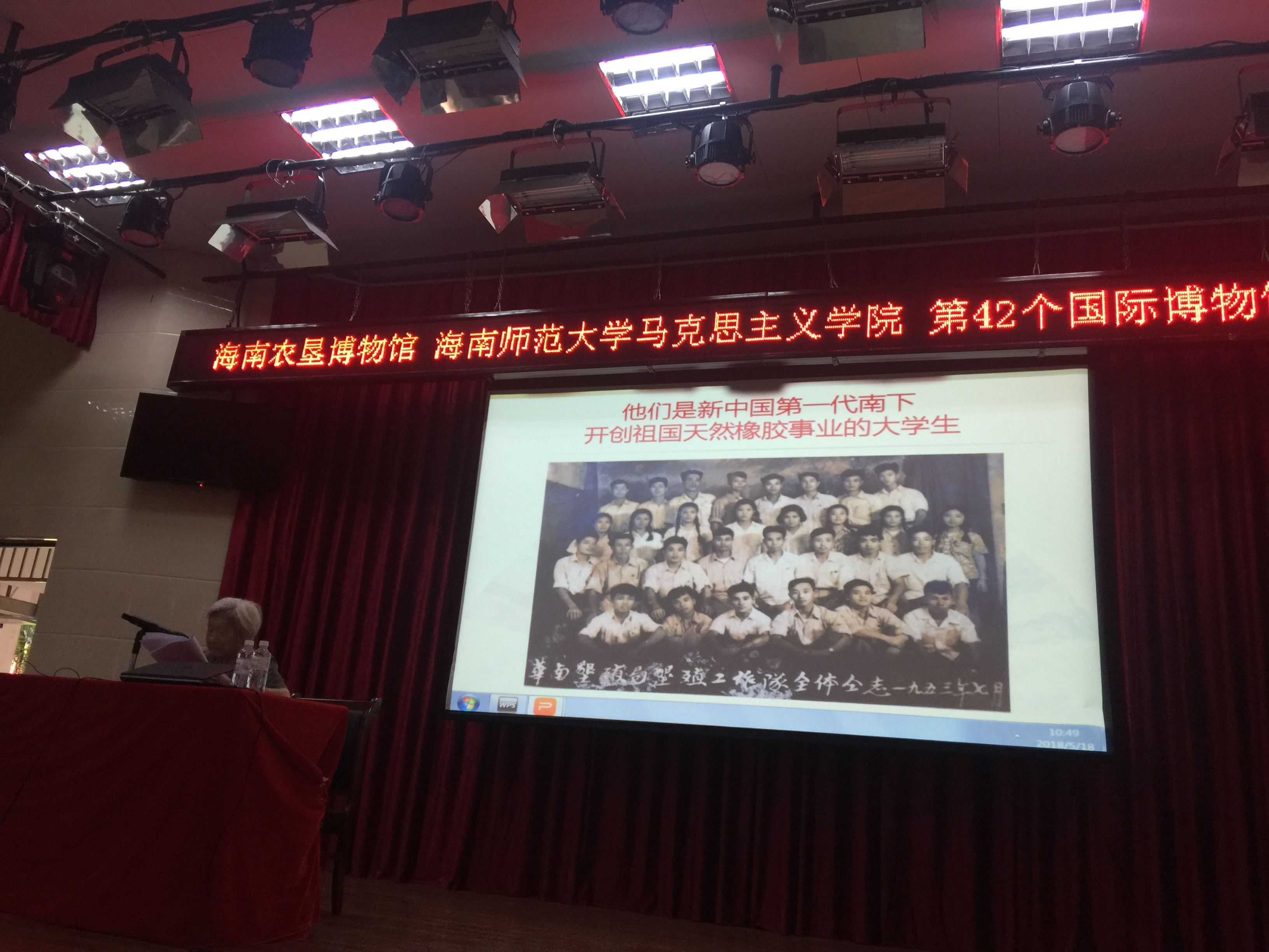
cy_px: 476
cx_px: 634
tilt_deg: +17.3
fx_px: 1063
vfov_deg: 48.2
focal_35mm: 29
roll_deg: -7.4
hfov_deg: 61.7
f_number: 2.2
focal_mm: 4.15
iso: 80
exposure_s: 1/33
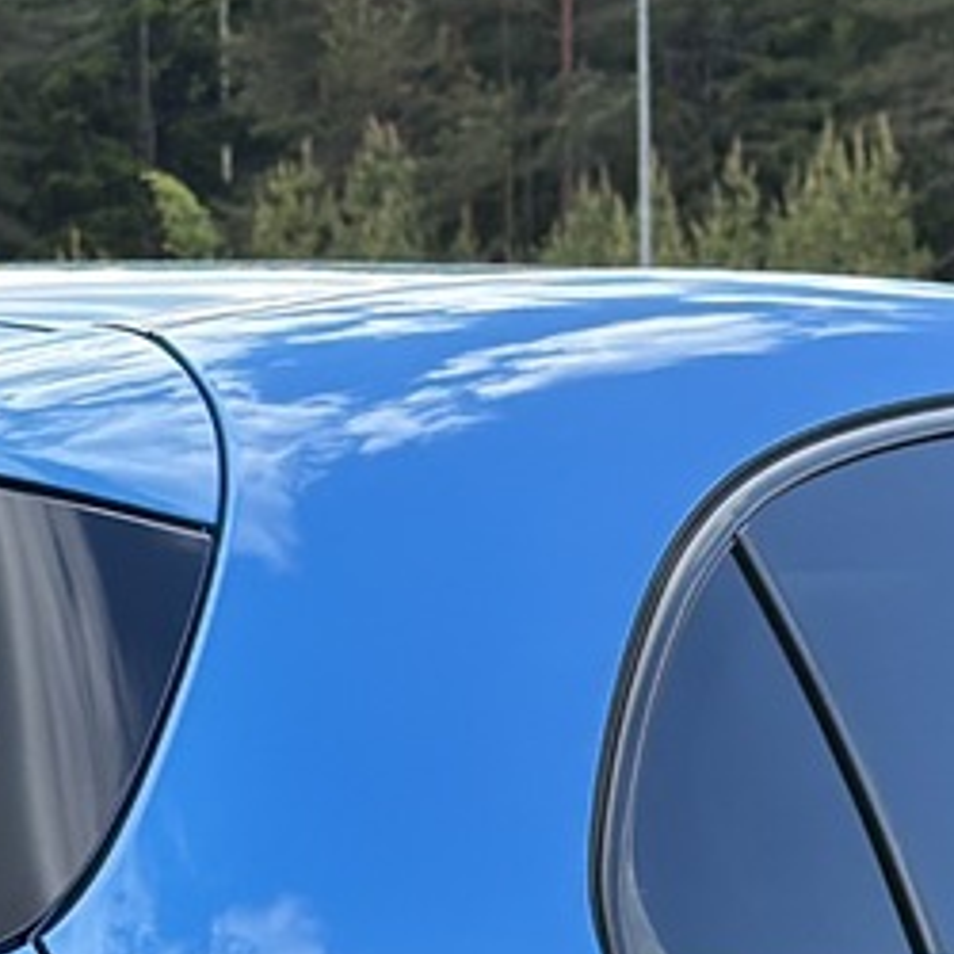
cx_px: -53
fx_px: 6673
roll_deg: +1.7
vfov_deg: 7.9
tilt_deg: -9.4
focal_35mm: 214
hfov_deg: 8.1
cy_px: 1702
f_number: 1.78
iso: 100
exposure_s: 1/1282
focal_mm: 6.76
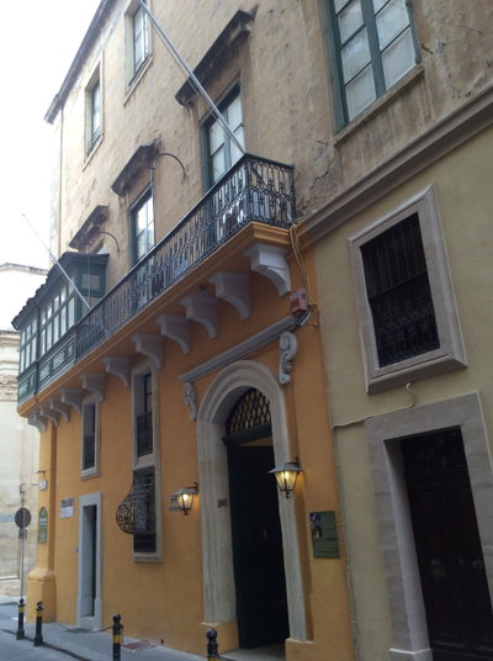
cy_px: 330
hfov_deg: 44.0
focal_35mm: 32
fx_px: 610
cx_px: 246
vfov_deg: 56.9
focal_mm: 3.3
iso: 40
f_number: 2.4
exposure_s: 1/33
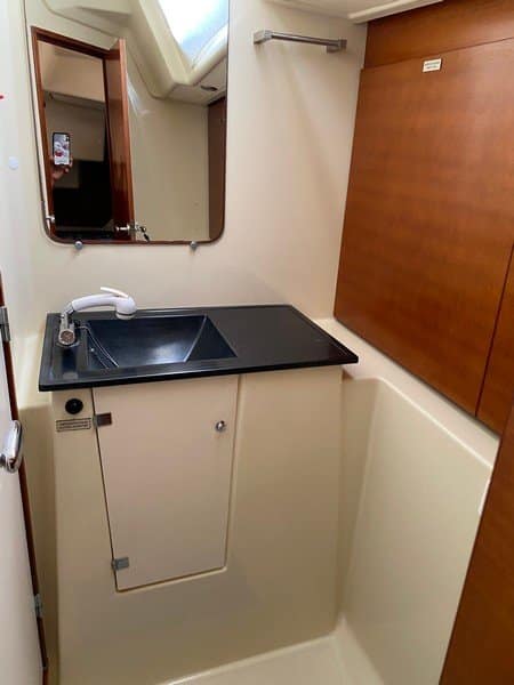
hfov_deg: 53.1
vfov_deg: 67.3
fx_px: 515
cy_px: 342
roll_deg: -3.1
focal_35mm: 26
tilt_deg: -19.1
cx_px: 257
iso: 200
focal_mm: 4.25
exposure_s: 1/60
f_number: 1.8
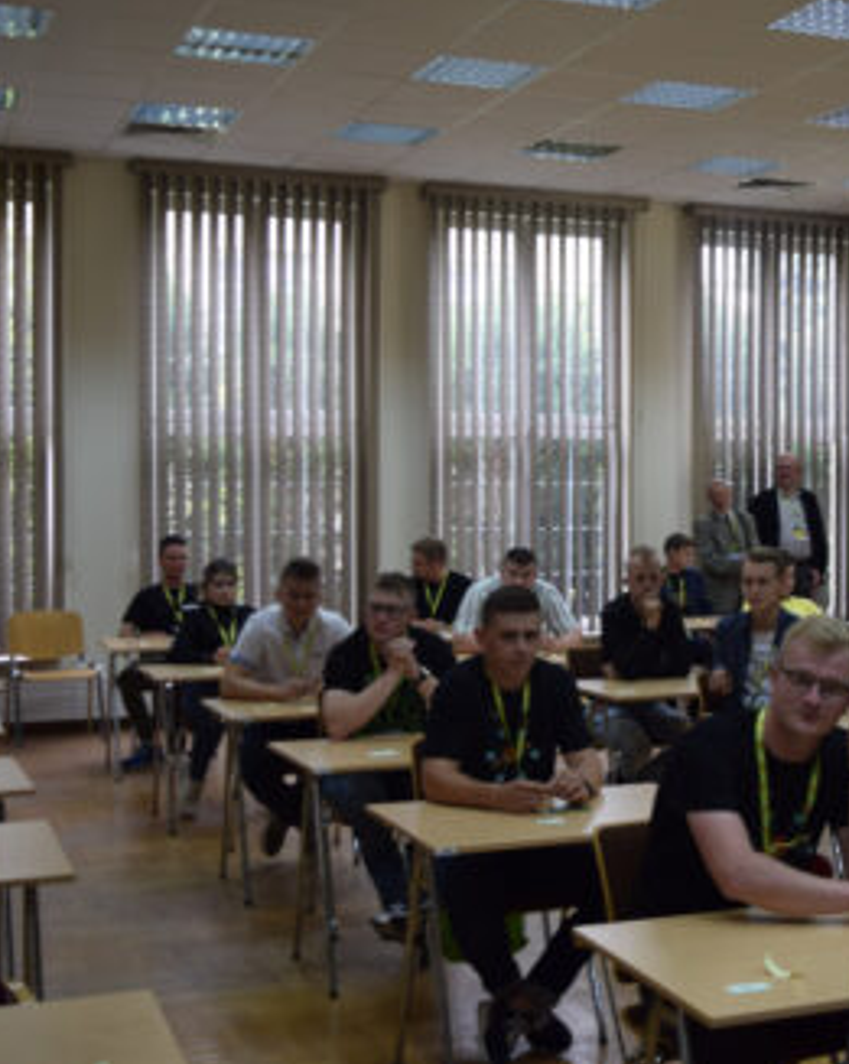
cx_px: 797
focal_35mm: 56
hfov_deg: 26.0
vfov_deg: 33.6
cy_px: 535
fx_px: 1761
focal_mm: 26
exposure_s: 1/100
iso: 400
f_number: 5
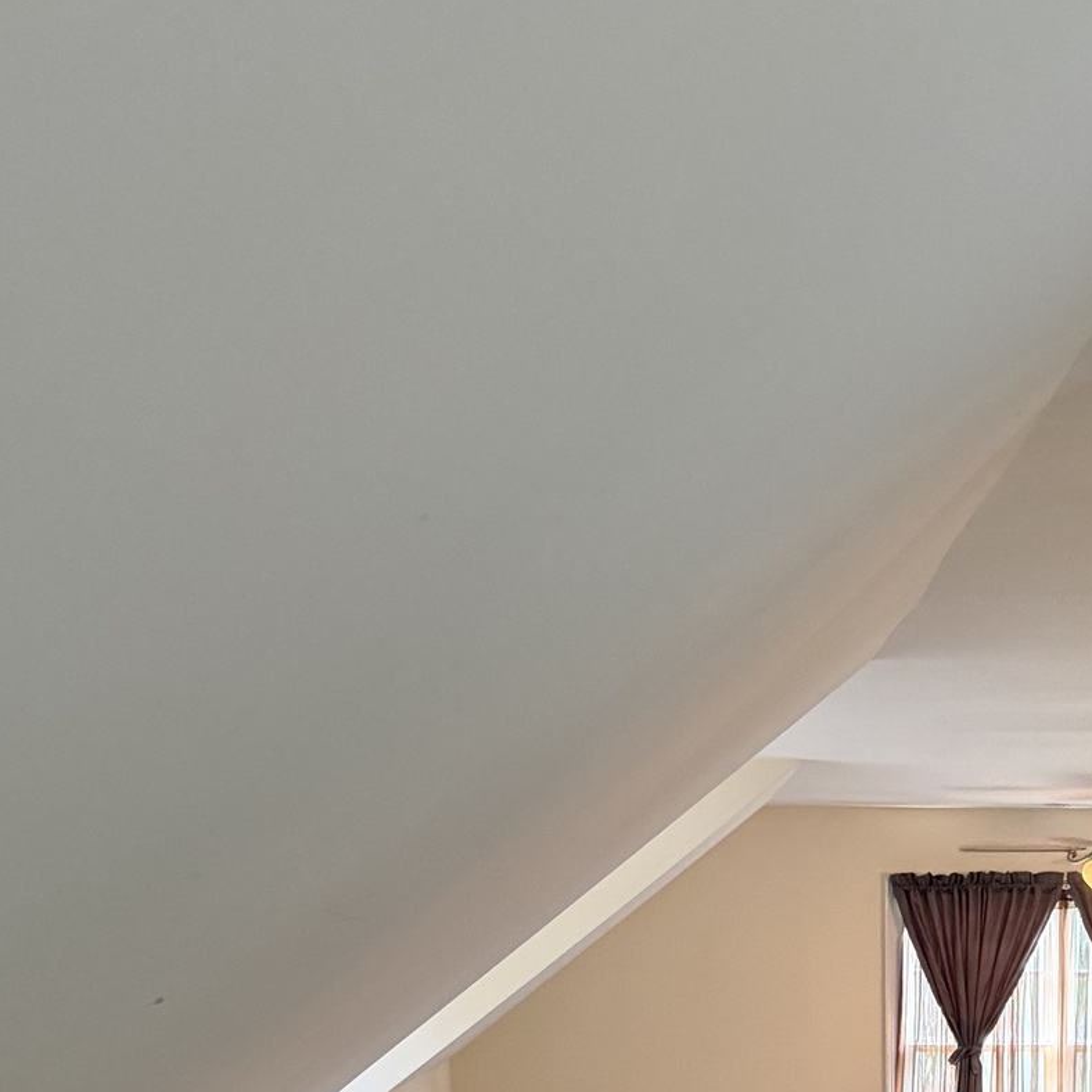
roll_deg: -1.2
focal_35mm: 62
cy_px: 1369
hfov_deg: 27.0
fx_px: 2213
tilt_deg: -8.9
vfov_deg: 24.6
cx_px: 919
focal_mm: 6.76
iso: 500
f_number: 1.78
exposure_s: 1/60
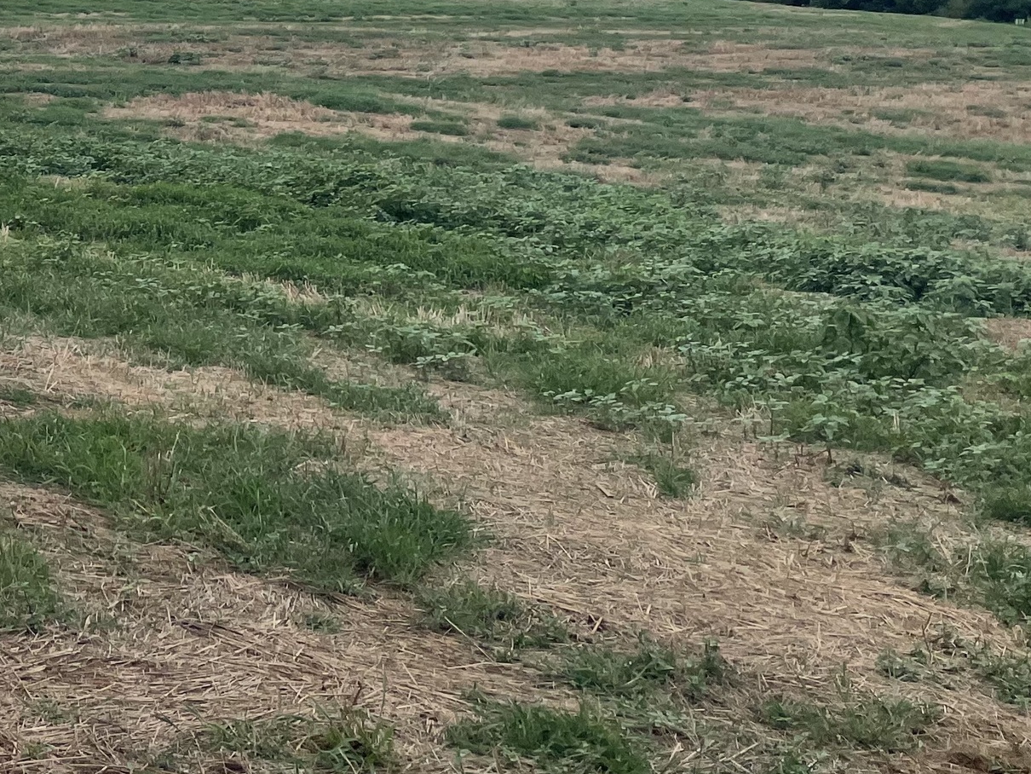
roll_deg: +0.1
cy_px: -162
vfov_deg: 20.7
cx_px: 0
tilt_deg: +6.4
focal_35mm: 66
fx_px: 1966
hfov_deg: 27.7
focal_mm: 4.2
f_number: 1.6
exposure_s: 1/3509
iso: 32
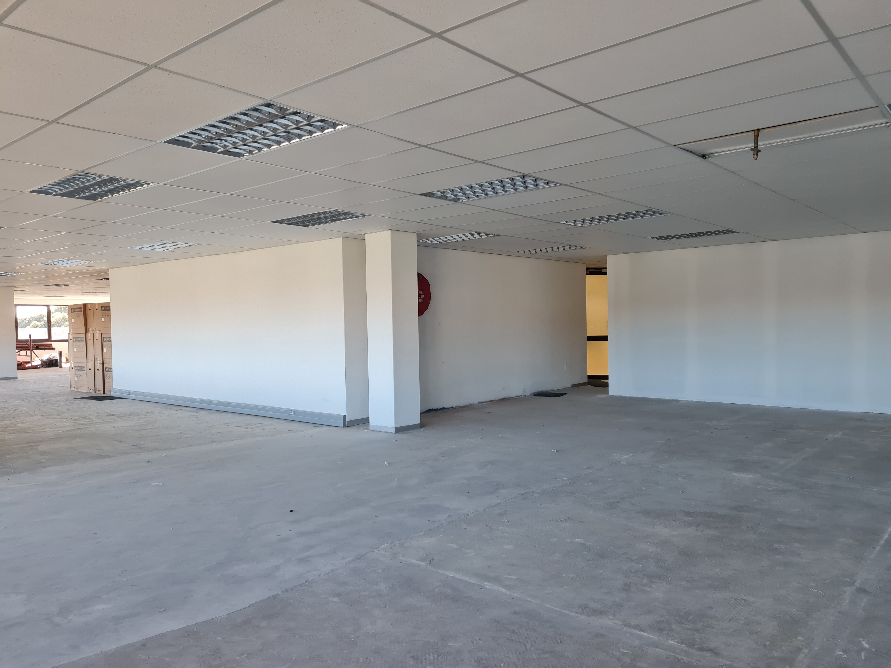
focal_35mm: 26
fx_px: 669
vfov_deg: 53.1
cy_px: 334
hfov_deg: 67.3
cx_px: 446
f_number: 1.8
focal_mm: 5.4
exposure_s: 1/100
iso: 250
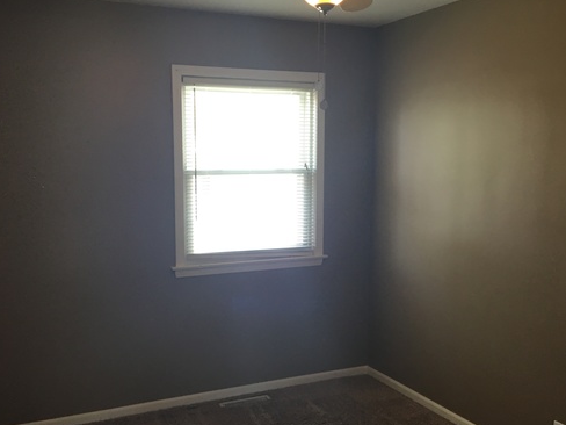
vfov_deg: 37.7
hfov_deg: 49.0
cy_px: 228
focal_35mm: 38
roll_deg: +1.5
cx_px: 268
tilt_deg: -7.4
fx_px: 621
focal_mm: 4.15
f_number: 2.2
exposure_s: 1/30
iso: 40
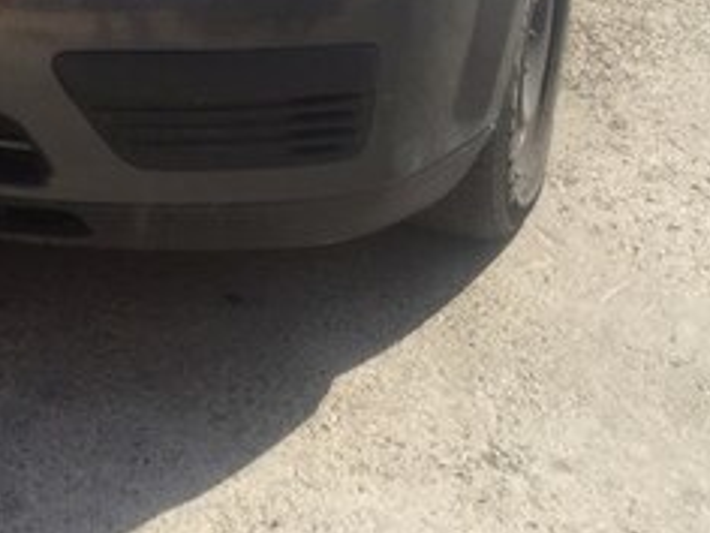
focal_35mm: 81
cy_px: -161
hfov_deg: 22.9
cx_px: -51
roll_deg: -1.1
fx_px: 1661
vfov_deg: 17.1
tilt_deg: -14.3
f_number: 2.2
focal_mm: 4.15
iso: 32
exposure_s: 1/1319
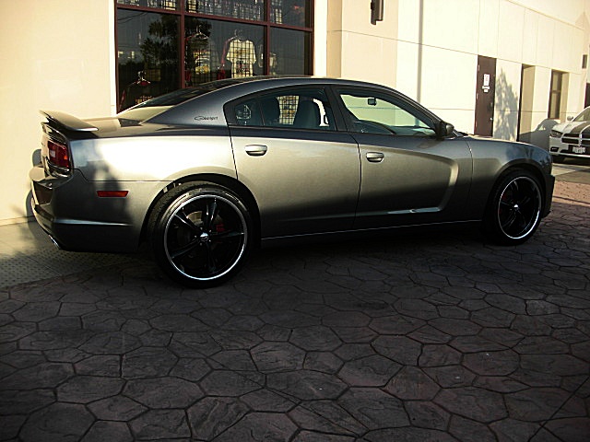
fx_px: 614
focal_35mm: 36
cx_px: 295
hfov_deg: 51.4
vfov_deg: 39.7
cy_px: 221
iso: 50
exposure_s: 1/640
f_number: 2.8
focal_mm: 6.3
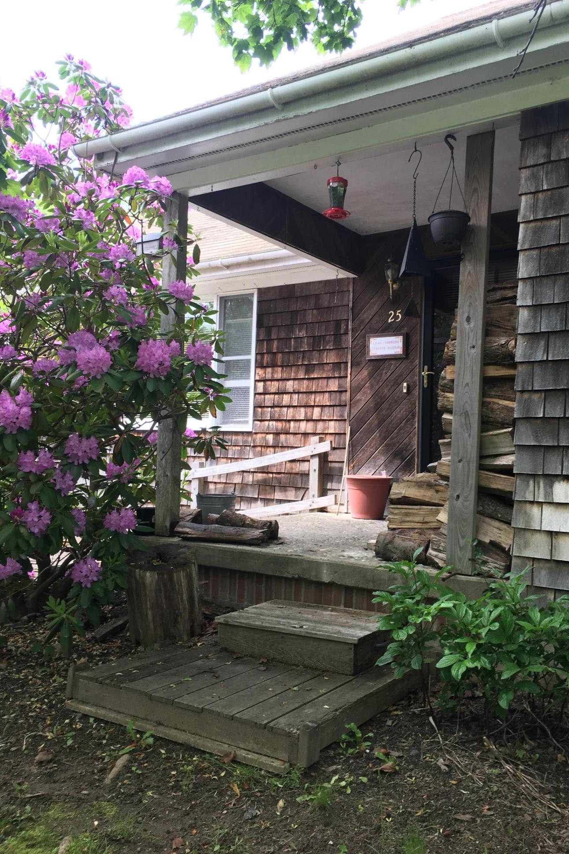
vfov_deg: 60.3
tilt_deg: +3.6
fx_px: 735
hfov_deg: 42.2
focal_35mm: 31
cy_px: 417
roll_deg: -1.2
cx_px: 323
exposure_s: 1/120
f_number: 2.2
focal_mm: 4.15
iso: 25
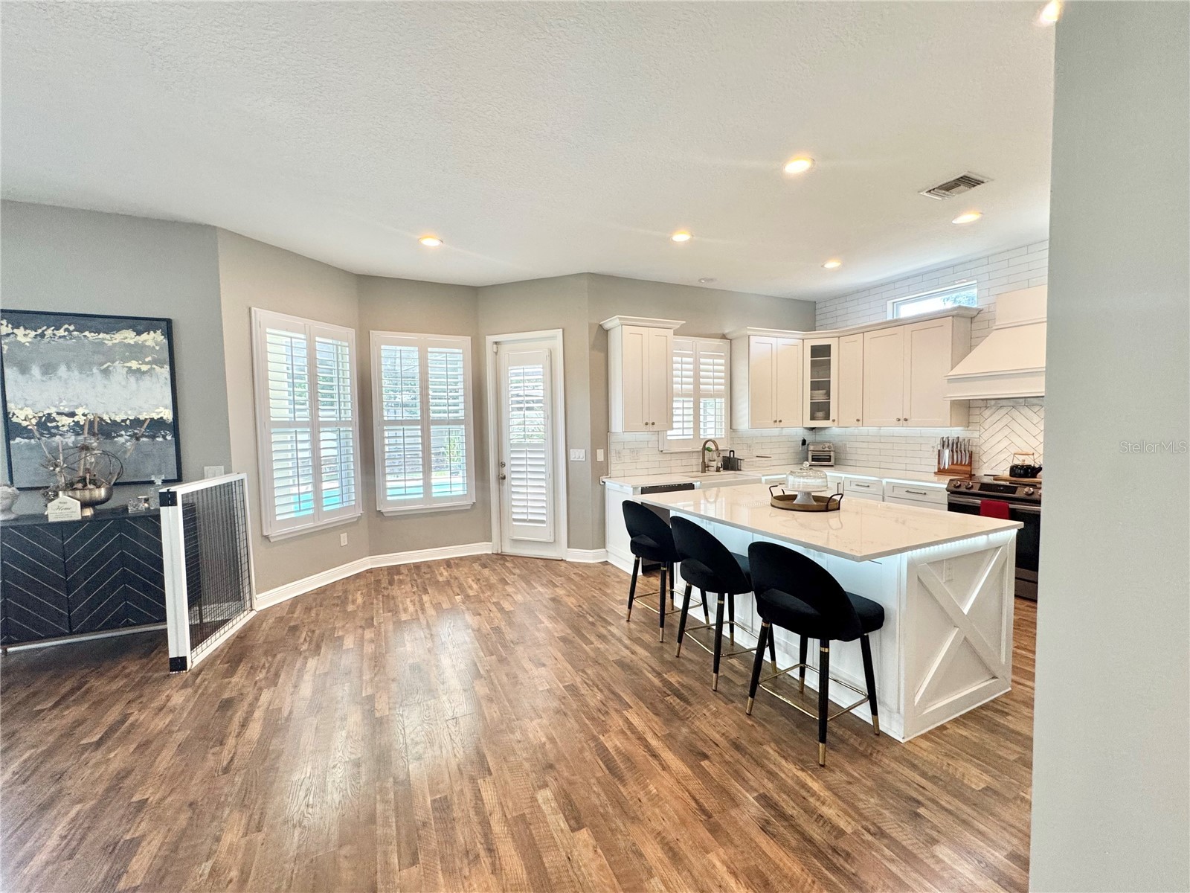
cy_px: 446
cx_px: 595
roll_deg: +1.1
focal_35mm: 14
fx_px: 481
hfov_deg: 102.1
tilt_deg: -3.5
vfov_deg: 85.7
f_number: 2.2
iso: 160
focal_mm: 2.22
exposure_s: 1/120
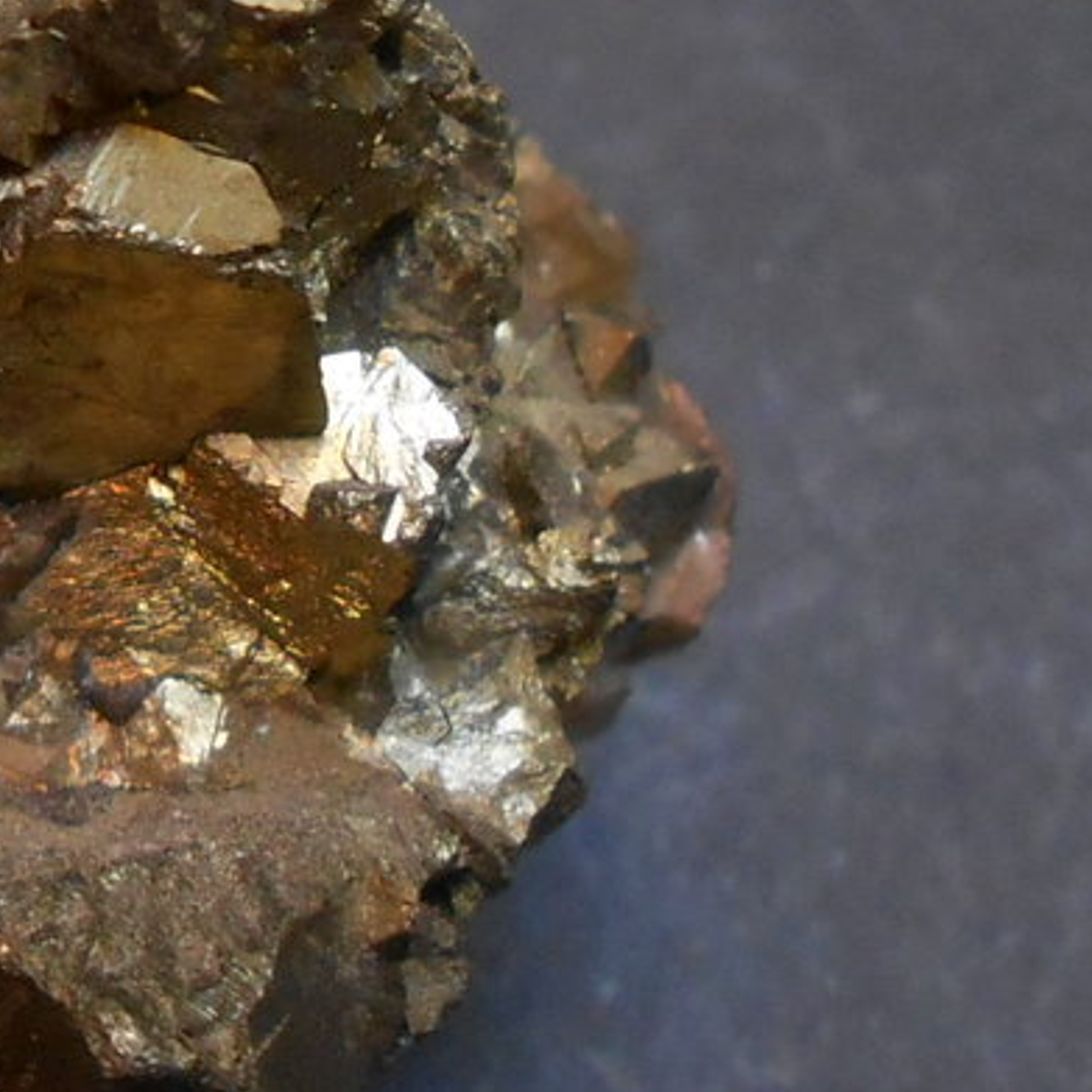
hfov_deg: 17.0
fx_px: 3355
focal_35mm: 94
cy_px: -14
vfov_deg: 18.0
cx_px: -466
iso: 320
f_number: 3.5
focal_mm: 4.6
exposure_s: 1/30
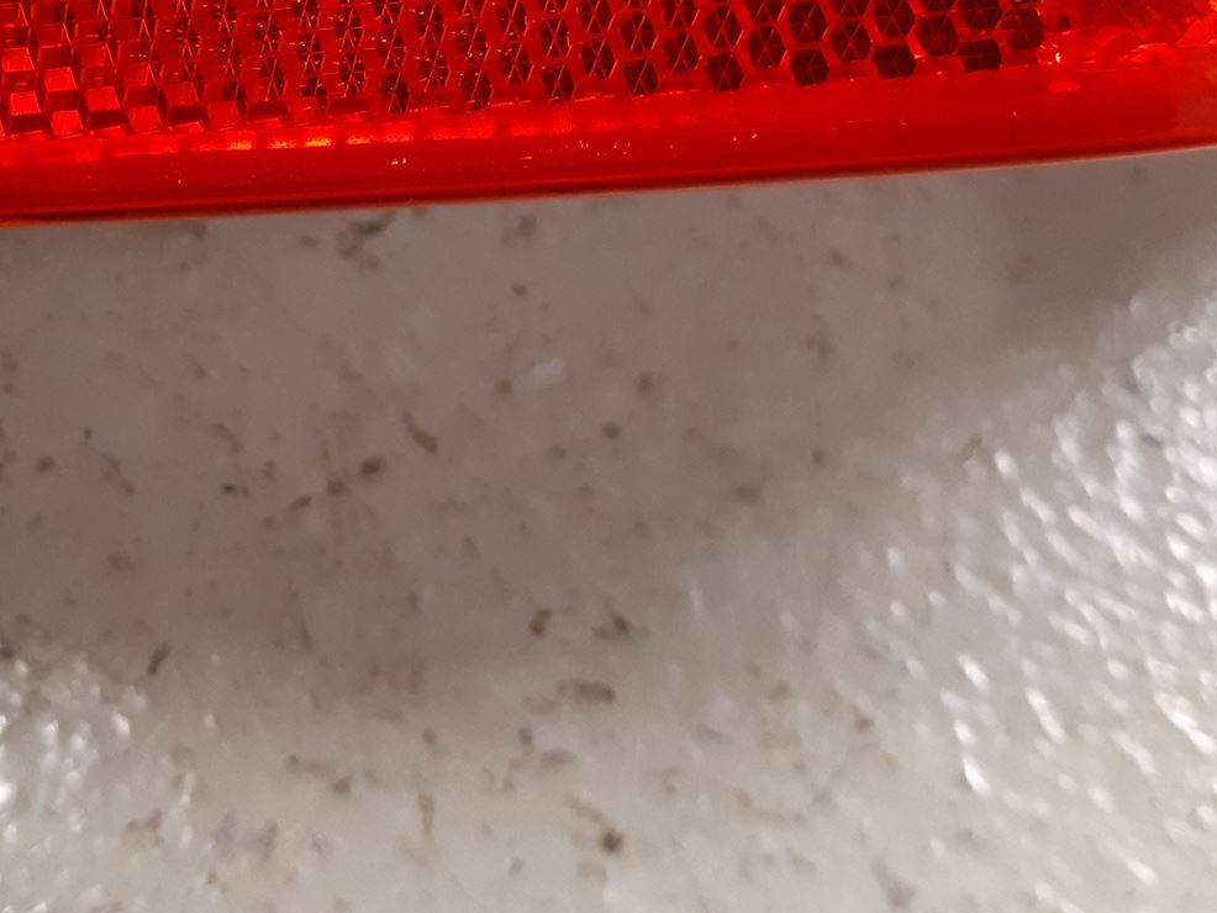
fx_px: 1899
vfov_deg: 26.2
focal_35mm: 54
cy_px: 100
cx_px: 365
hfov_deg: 35.0
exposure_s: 1/50
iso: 250
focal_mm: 3.93
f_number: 1.7
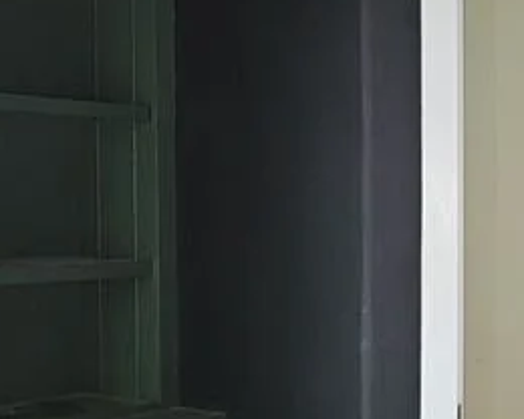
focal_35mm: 69
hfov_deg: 24.6
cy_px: 254
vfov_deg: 22.1
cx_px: 645
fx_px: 1070
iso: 125
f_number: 1.7
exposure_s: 1/10.2
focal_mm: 6.3
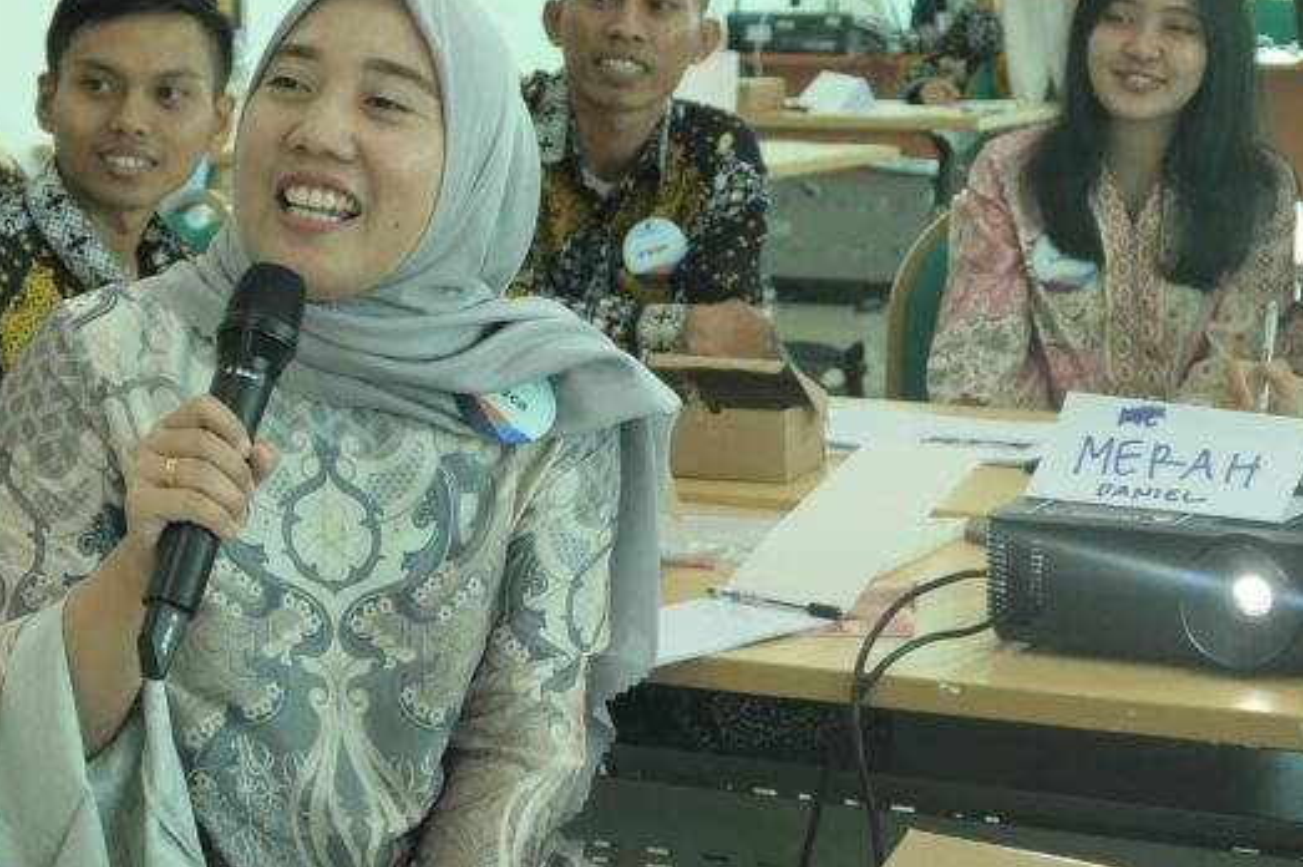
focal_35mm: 96
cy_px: 465
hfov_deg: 21.3
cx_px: 618
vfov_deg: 14.2
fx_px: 3472
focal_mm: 18
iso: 200
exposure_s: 1/100
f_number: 2.8
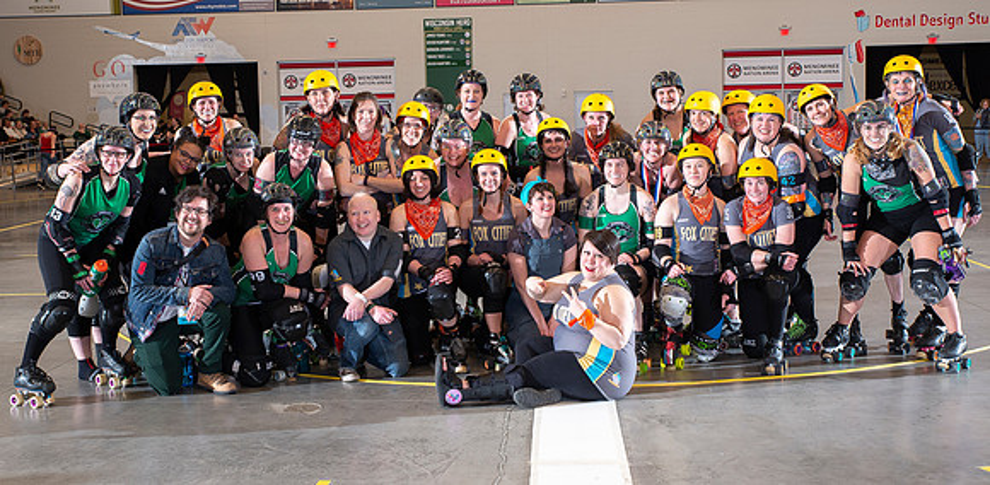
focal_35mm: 45
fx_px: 1142
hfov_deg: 46.9
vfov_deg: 24.0
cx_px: 497
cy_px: 211
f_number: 6.3
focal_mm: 38
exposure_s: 1/160
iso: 640
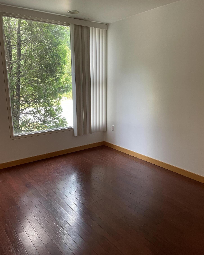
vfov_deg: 62.2
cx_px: 103
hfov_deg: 51.5
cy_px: 130
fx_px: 211
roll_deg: +1.8
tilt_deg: -15.5
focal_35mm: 28
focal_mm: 4.2
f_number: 1.6
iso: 125
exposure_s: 1/60
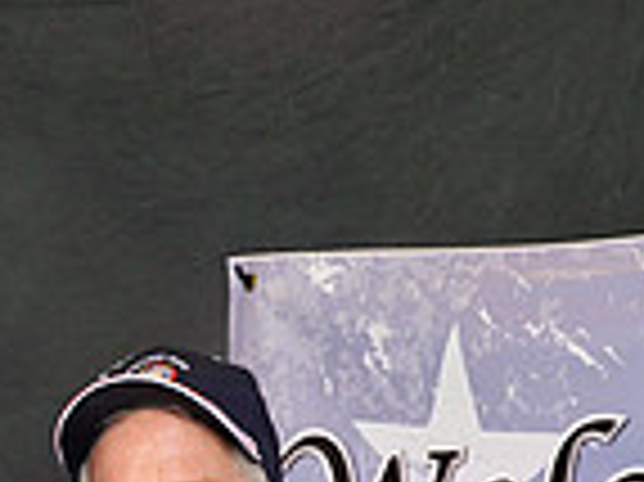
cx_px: 5
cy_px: 1000
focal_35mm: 218
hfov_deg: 9.0
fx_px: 4052
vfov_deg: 6.6
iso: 640
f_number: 8
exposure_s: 1/100
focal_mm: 48
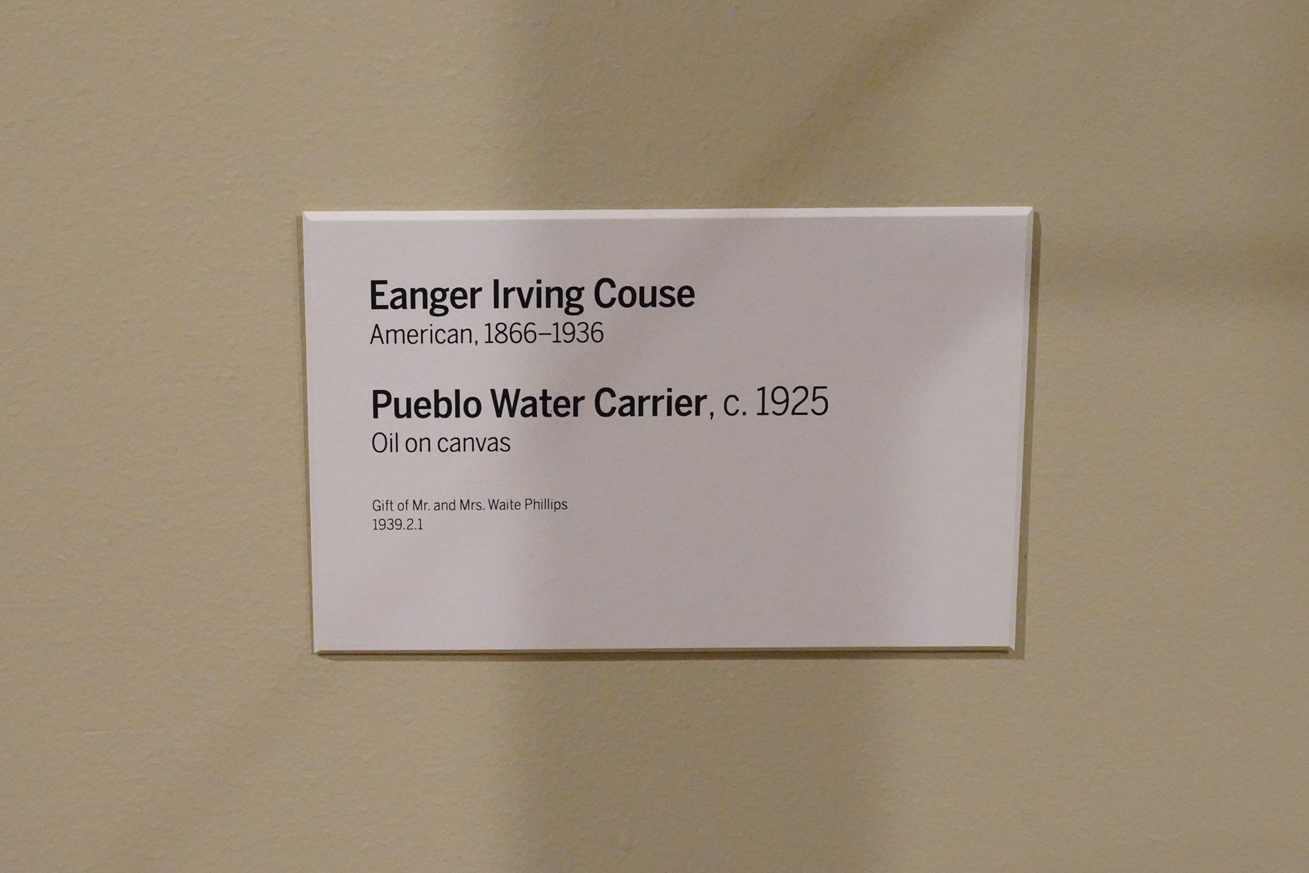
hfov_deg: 39.6
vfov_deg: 27.0
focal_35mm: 50
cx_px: 654
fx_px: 1818
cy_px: 436
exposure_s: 1/100
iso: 8000
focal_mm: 50
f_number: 13
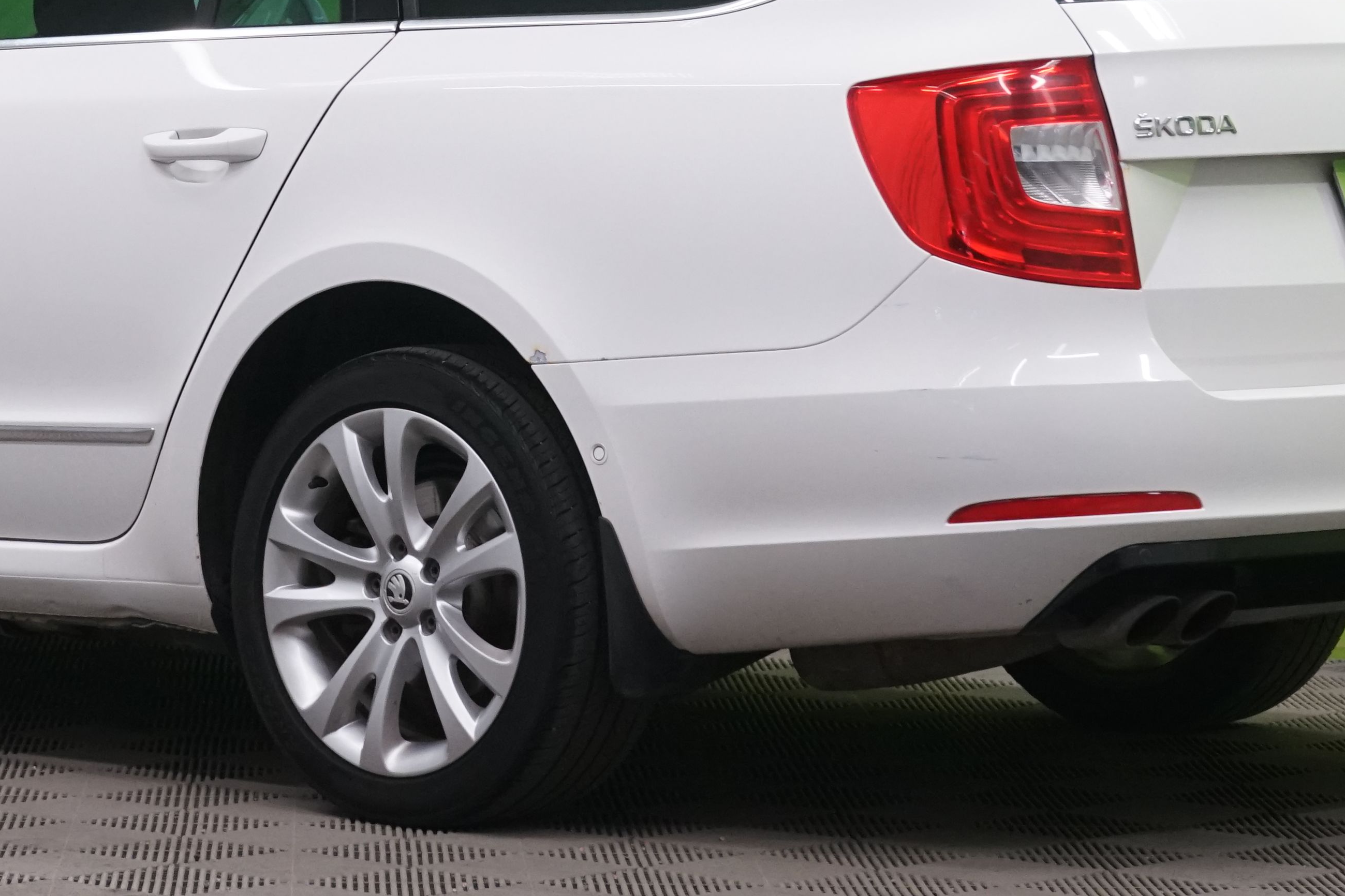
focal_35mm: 157
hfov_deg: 13.1
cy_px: 19
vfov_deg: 8.7
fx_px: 5865
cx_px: 375
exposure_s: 1/25
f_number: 9
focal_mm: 68
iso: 2000
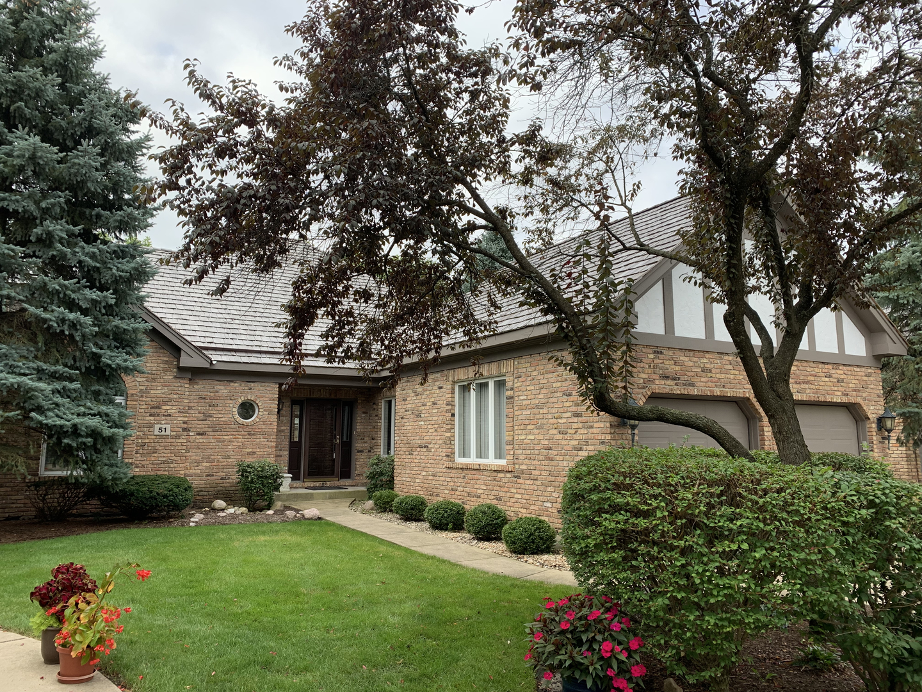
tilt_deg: +8.2
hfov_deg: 67.3
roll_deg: -0.2
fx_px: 693
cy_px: 346
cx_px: 461
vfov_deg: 53.1
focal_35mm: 26
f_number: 1.8
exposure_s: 1/317
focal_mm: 4.25
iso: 25
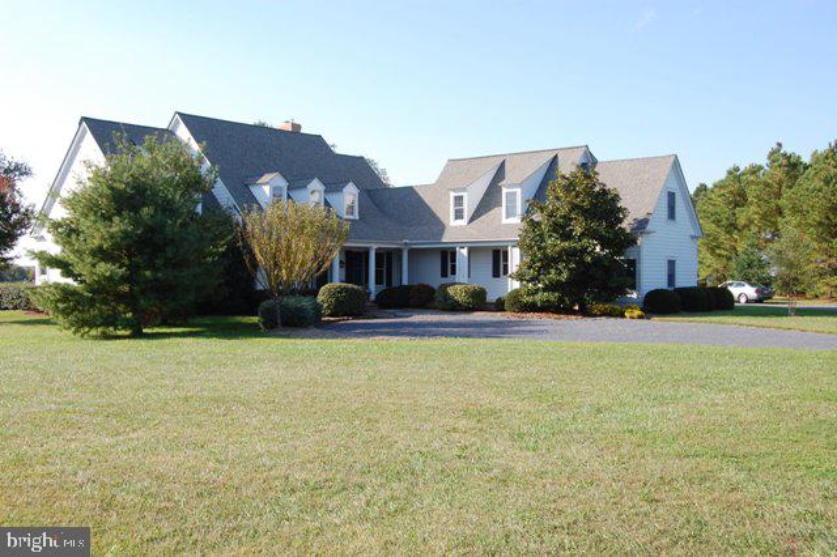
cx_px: 418
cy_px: 278
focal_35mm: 39
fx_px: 906
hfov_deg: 49.6
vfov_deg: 34.2
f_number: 8
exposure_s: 1/250
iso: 200
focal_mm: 26
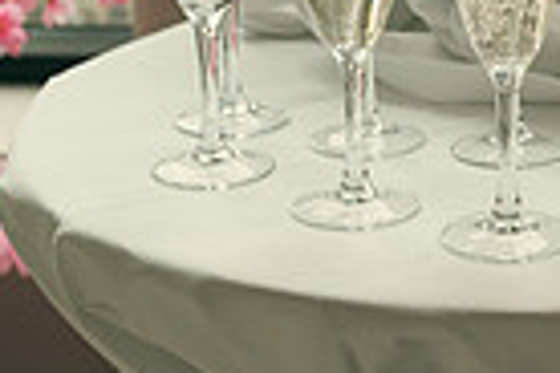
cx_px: 548
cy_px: 10
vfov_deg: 11.1
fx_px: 1898
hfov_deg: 16.5
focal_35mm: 122
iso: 125
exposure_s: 1/160
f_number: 3.5
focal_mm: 29
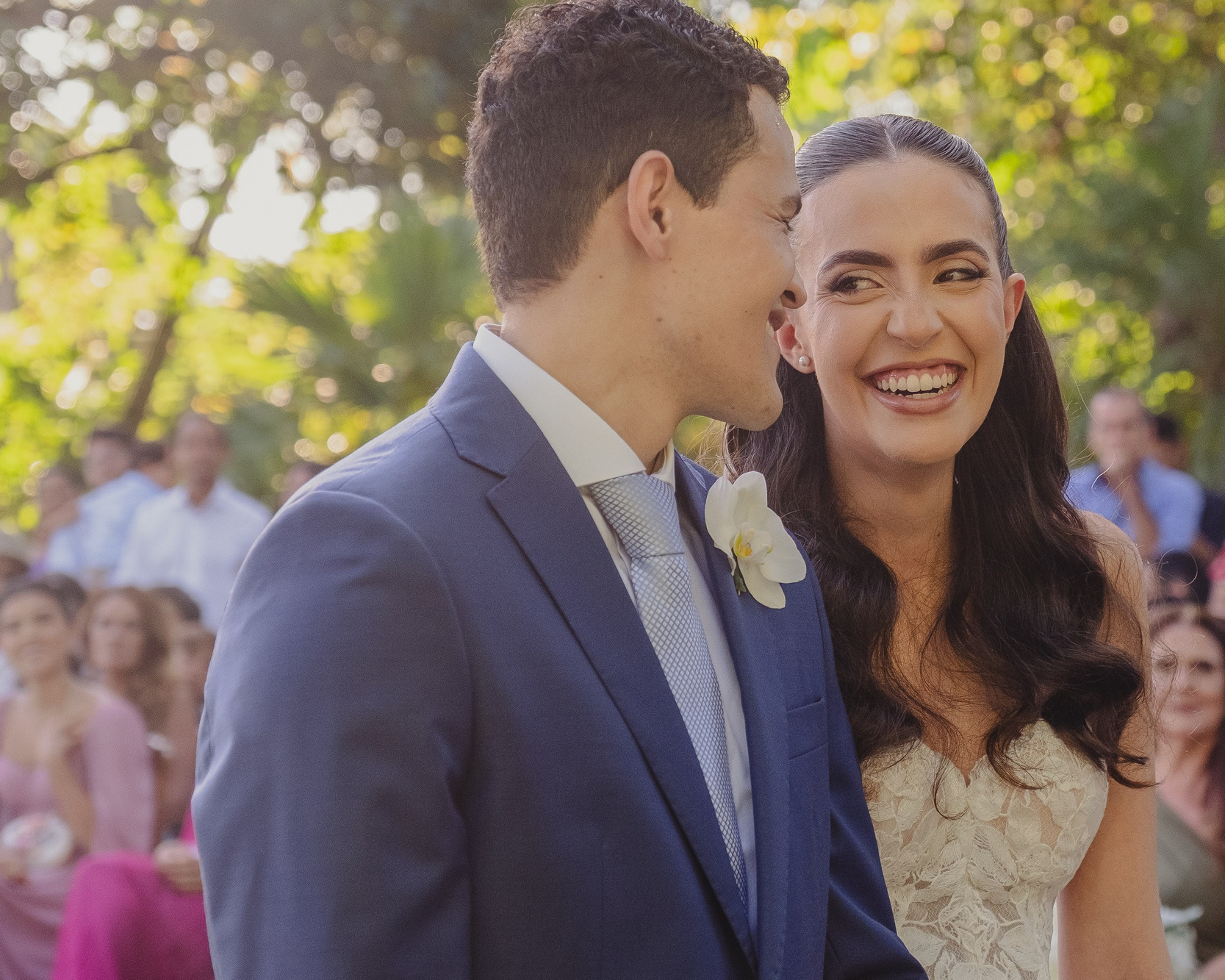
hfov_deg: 17.2
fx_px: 4024
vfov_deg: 13.9
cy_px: 372
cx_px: 892
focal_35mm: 111
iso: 1250
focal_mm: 51.6
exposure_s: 1/500
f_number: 4
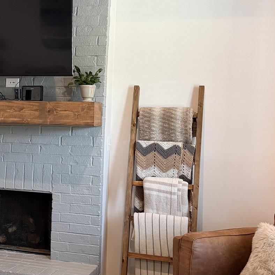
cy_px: 139
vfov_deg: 27.7
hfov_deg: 26.6
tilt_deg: -2.6
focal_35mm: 62
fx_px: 557
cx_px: 17
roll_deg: -1.3
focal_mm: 6.76
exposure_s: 1/60
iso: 250
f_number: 1.78
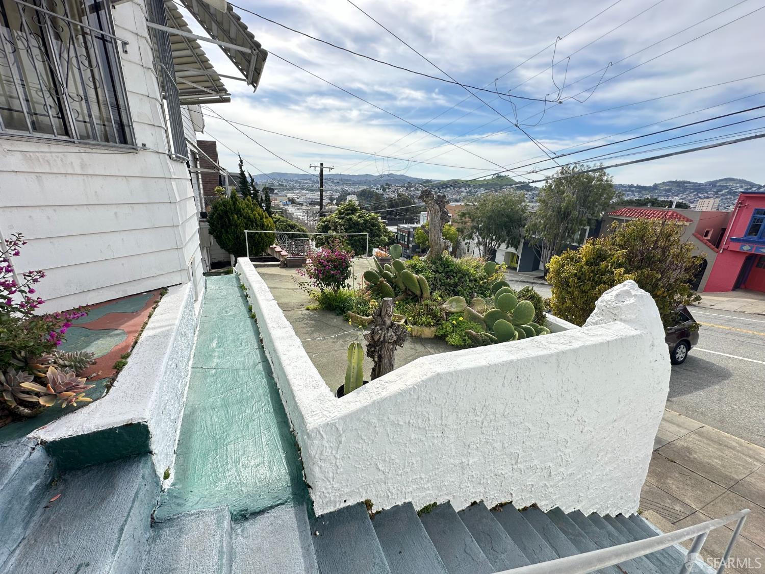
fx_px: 309
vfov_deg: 85.7
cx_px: 382
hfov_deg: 102.1
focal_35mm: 14
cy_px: 287
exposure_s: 1/716
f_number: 2.2
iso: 40
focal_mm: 2.22
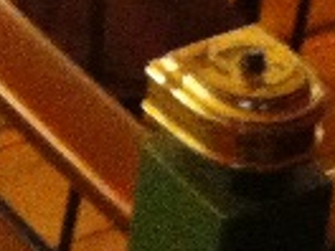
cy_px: -595
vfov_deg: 5.1
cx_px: -307
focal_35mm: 271
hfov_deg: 7.1
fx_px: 2623
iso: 640
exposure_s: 1/15
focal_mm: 3.85
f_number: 2.8
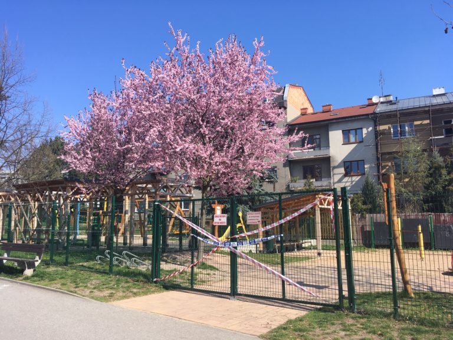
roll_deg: +1.7
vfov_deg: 48.2
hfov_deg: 61.7
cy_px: 170
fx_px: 380
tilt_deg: +7.9
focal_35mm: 29
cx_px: 226
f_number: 2.2
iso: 25
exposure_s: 1/1099
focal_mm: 4.15
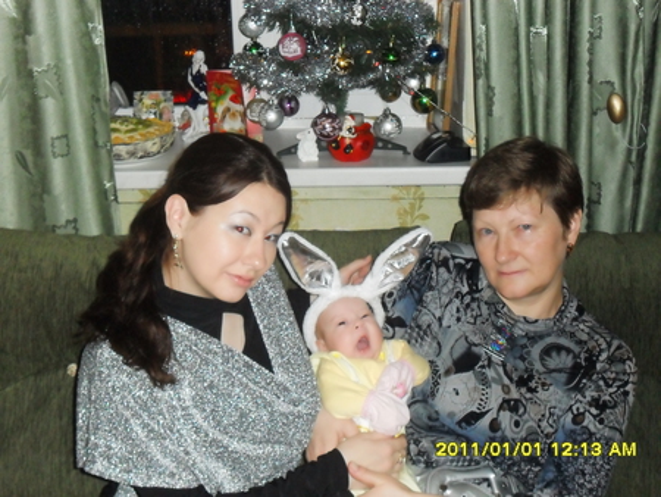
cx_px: 330
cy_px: 248
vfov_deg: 28.1
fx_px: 993
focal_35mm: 52
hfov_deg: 36.8
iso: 320
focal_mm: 9.3
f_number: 5
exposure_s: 1/60
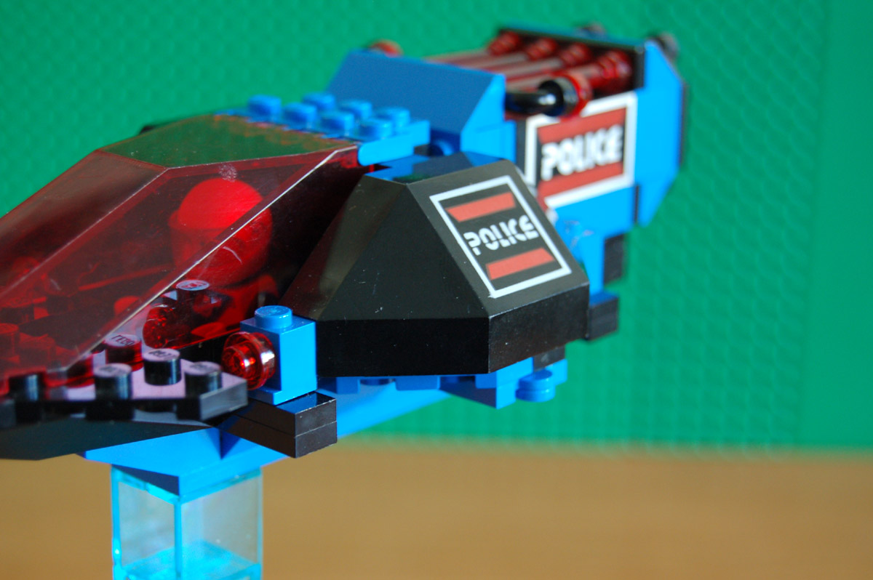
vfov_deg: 18.2
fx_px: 1817
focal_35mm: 75
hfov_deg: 27.0
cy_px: 290
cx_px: 436
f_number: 5.6
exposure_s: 1/13
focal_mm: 50
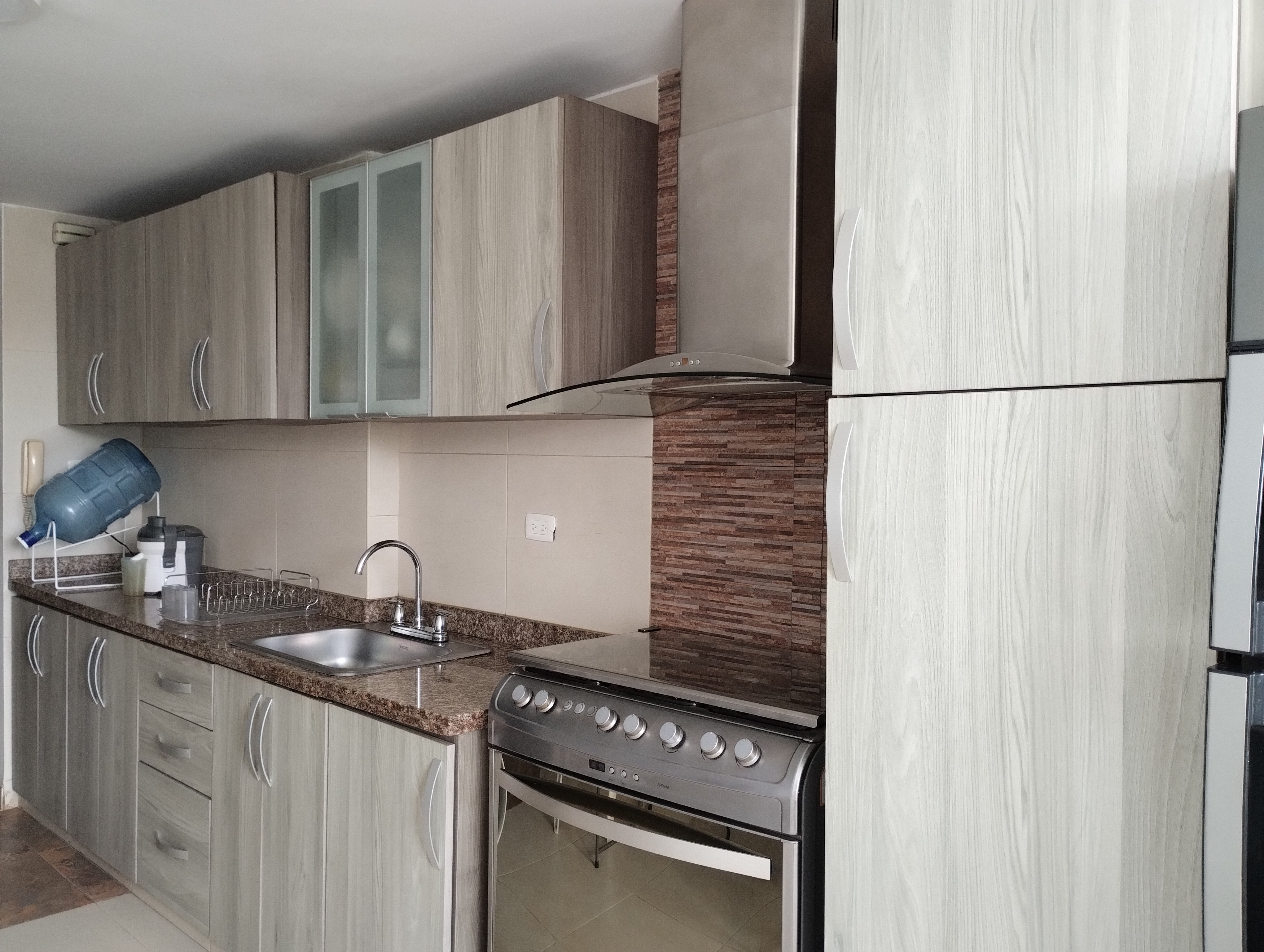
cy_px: 476
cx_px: 632
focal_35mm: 28
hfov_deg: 63.4
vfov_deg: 49.9
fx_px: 1024
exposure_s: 1/30
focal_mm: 4.27
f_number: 1.8
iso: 369
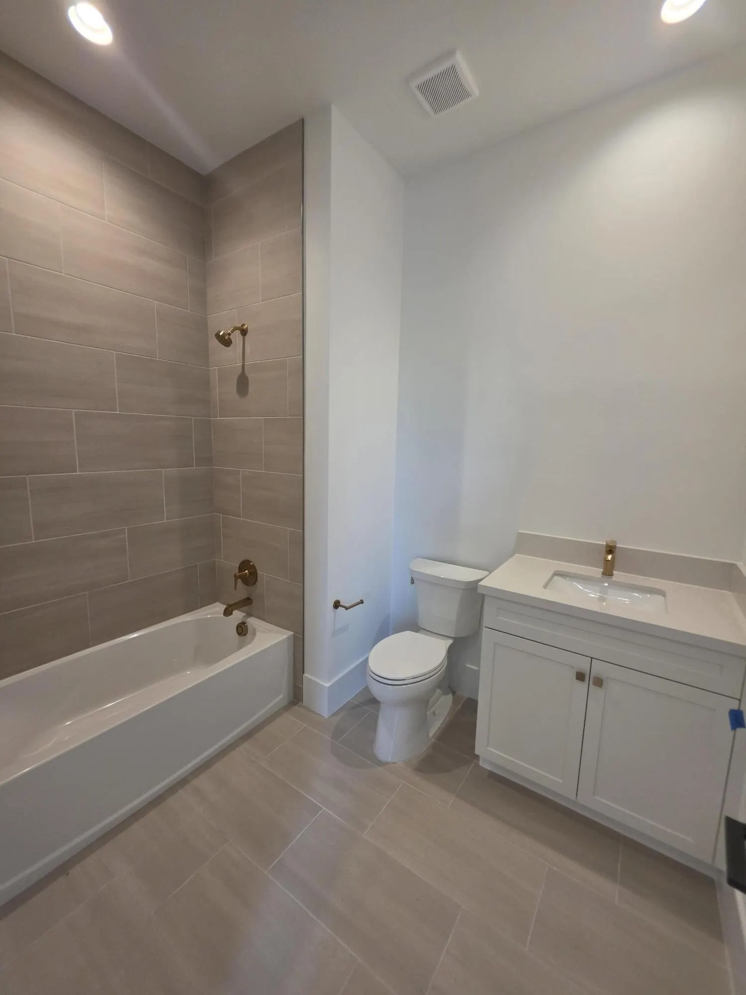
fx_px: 374
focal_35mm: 13
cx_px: 373
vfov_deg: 106.2
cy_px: 498
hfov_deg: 89.9
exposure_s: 1/120
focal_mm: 2.2
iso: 200
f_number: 1.9
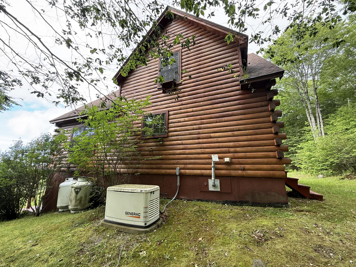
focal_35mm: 14
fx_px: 144
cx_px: 178
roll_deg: -0.5
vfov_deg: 85.7
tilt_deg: +15.7
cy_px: 134
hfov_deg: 102.1
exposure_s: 1/99
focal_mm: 2.22
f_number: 2.2
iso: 64
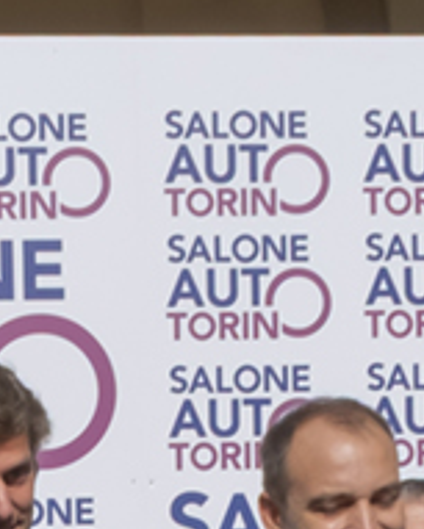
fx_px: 2774
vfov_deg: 10.0
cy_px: 1113
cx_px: -255
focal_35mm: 177
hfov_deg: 8.5
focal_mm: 16
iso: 400
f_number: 14
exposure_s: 1/160
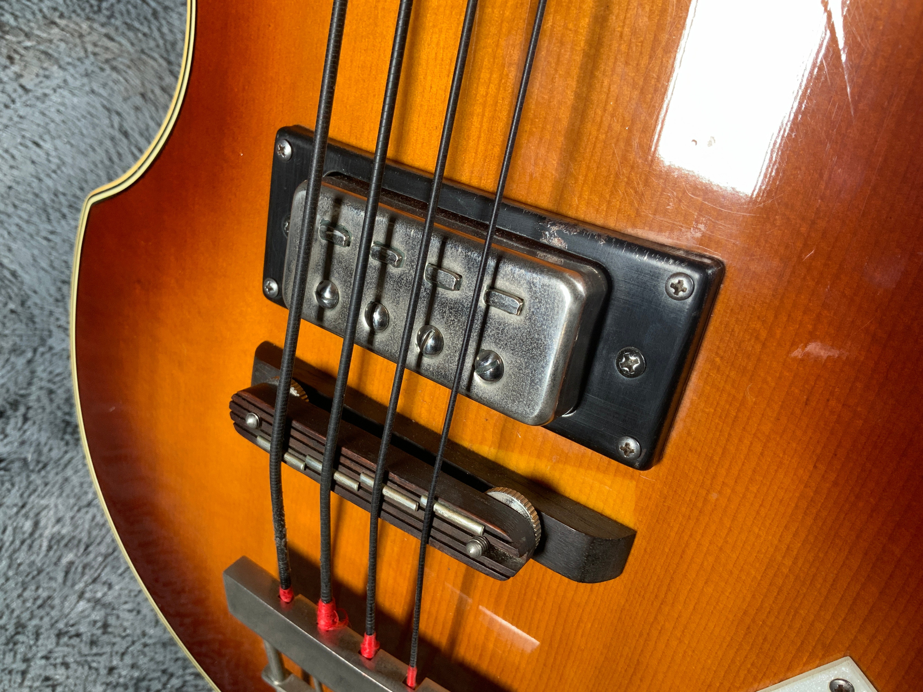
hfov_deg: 61.7
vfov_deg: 48.2
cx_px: 462
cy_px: 346
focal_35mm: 29
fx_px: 773
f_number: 1.8
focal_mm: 3
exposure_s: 1/78
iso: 64
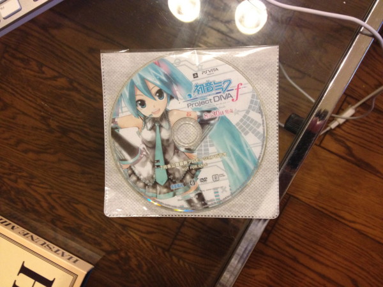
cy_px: 144
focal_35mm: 35
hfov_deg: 52.6
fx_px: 387
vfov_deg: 40.7
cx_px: 192
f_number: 2.4
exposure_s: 1/20
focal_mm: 4.28
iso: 320
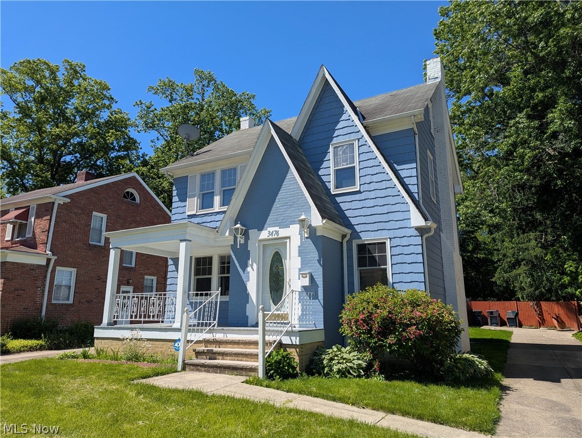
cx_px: 291
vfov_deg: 56.9
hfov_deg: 71.5
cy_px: 219
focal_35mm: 24
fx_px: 404
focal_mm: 6.81
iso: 48
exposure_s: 1/2020
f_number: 1.85
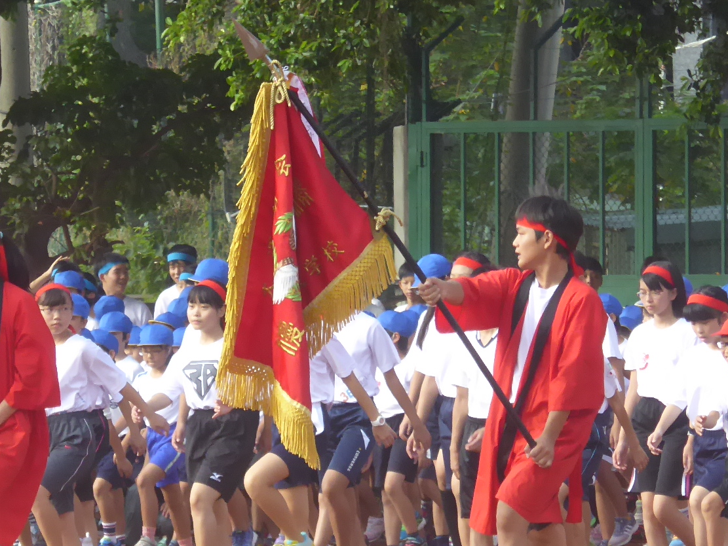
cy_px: 410
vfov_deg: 2.5
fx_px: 12454
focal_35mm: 592
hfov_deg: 3.3
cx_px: 261
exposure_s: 1/320
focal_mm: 41.4
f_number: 5.6
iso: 320
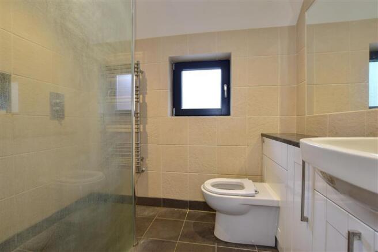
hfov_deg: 100.4
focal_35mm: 15
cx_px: 189
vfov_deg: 77.3
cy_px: 126
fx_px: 157
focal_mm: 10
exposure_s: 1/6
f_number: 11
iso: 200
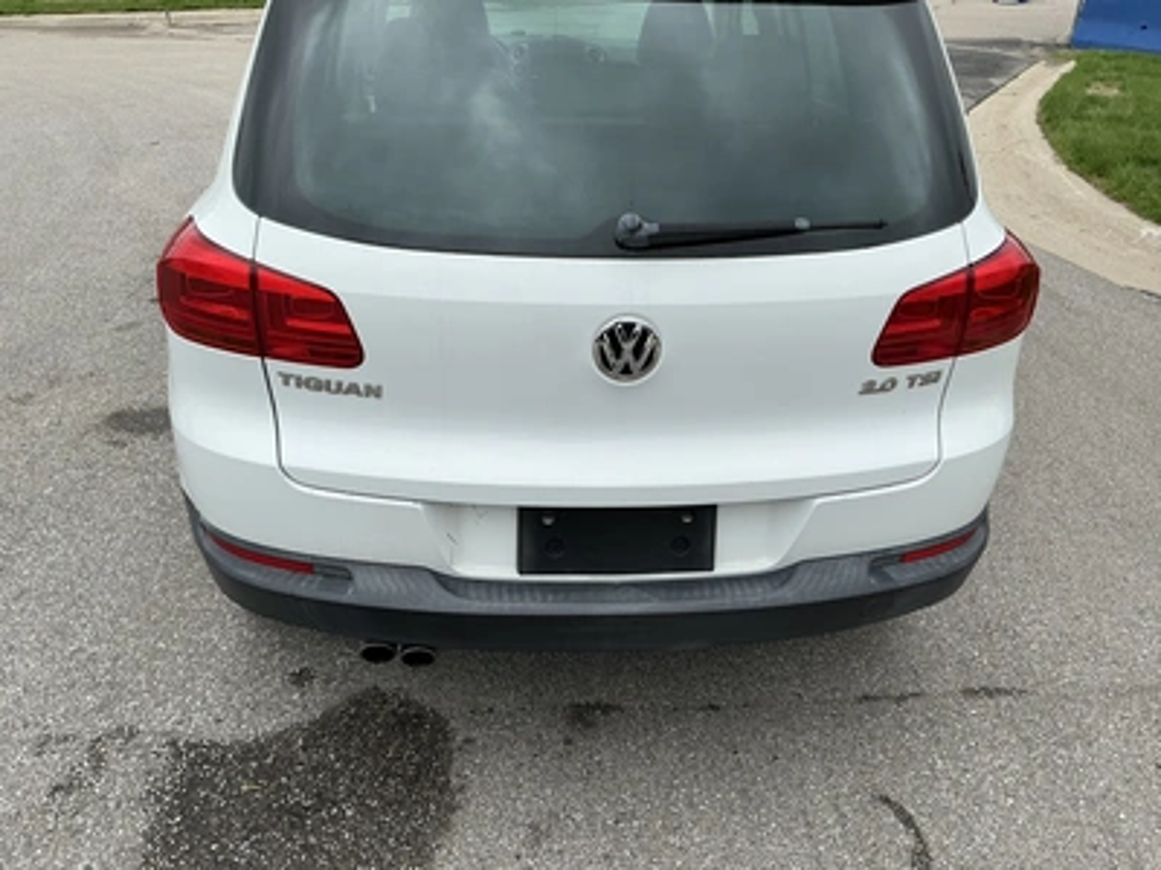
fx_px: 939
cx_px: 580
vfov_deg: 49.7
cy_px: 435
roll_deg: -1.0
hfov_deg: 63.4
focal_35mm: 28
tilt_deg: -31.5
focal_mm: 3
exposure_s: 1/580
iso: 25
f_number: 1.8
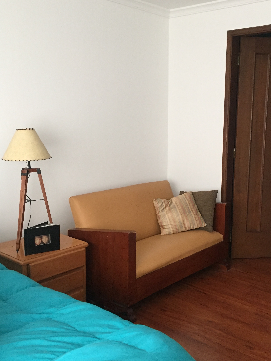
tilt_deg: -10.9
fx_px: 397
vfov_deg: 49.0
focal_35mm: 38
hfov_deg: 37.5
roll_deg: -0.5
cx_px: 168
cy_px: 188
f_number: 2.2
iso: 200
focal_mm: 4.15
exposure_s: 1/30
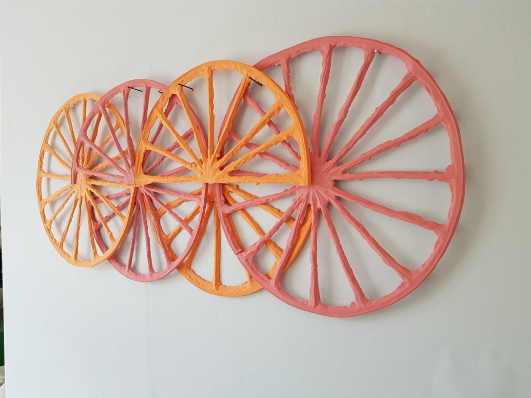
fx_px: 399
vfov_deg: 53.1
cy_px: 199
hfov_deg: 67.3
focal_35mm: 26
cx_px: 266
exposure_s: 1/100
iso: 80
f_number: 1.7
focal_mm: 4.3
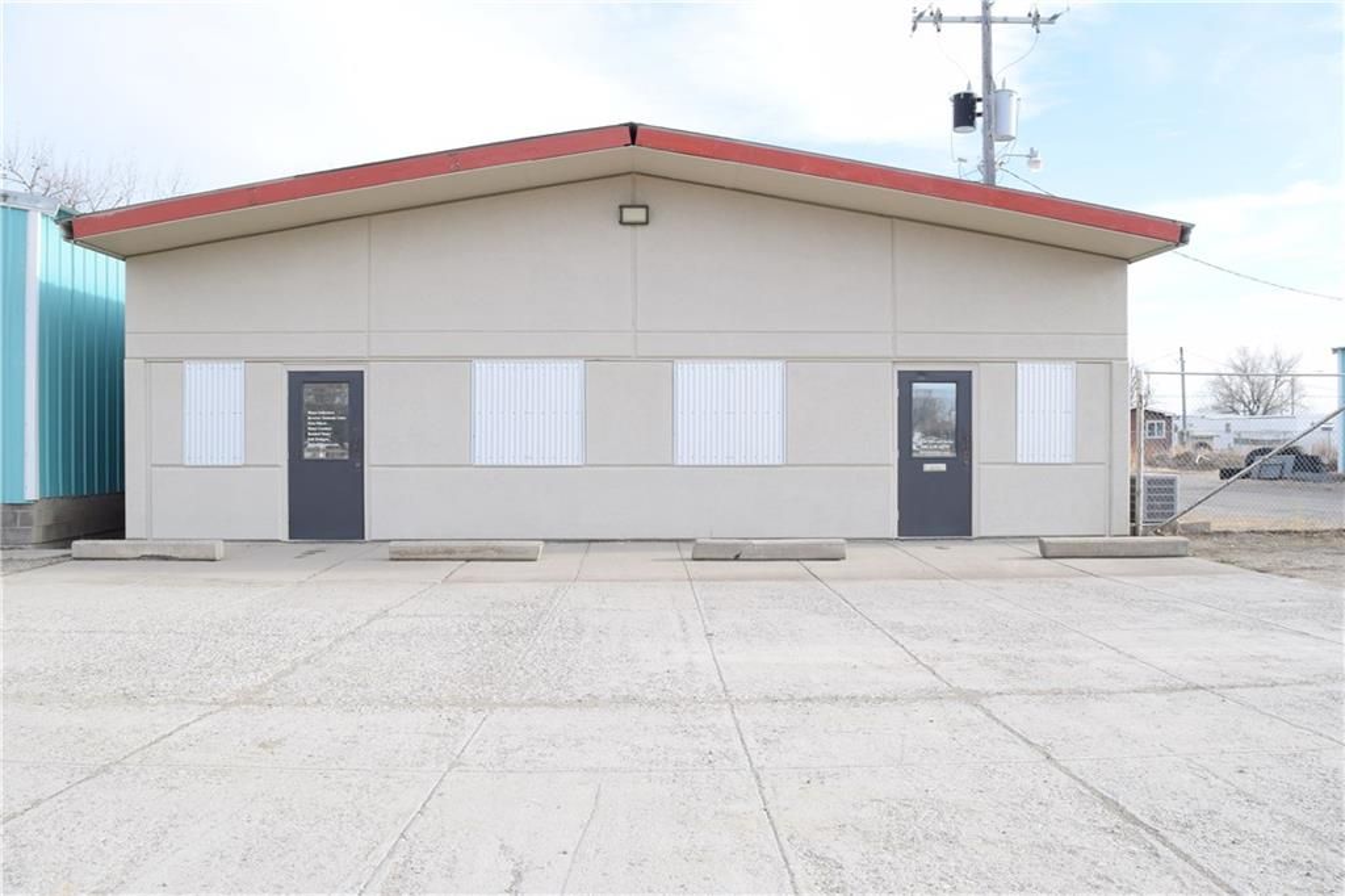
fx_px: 1008
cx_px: 672
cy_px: 448
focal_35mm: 27
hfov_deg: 67.4
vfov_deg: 47.9
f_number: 8
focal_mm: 18
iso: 250
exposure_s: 1/250
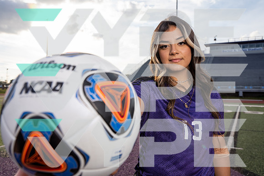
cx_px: 132
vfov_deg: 42.3
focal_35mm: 31
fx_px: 227
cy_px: 88
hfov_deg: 60.3
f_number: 6.3
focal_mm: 31
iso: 250
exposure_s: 1/500
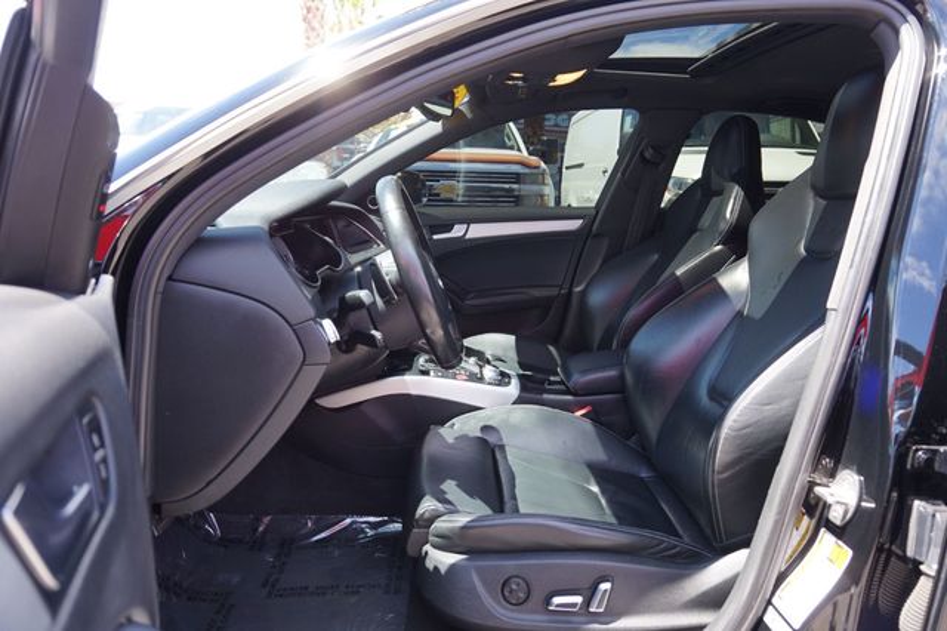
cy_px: 316
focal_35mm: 24
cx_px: 474
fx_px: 631
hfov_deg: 73.8
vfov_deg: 53.1
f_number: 4
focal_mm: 16
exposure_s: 1/60
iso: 100
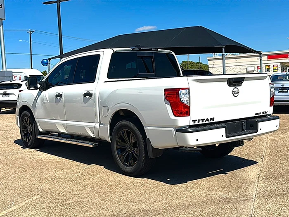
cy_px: 108
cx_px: 144
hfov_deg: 49.0
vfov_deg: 37.7
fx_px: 317
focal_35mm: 38
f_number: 1.78
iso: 80
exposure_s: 1/8333
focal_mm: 6.86
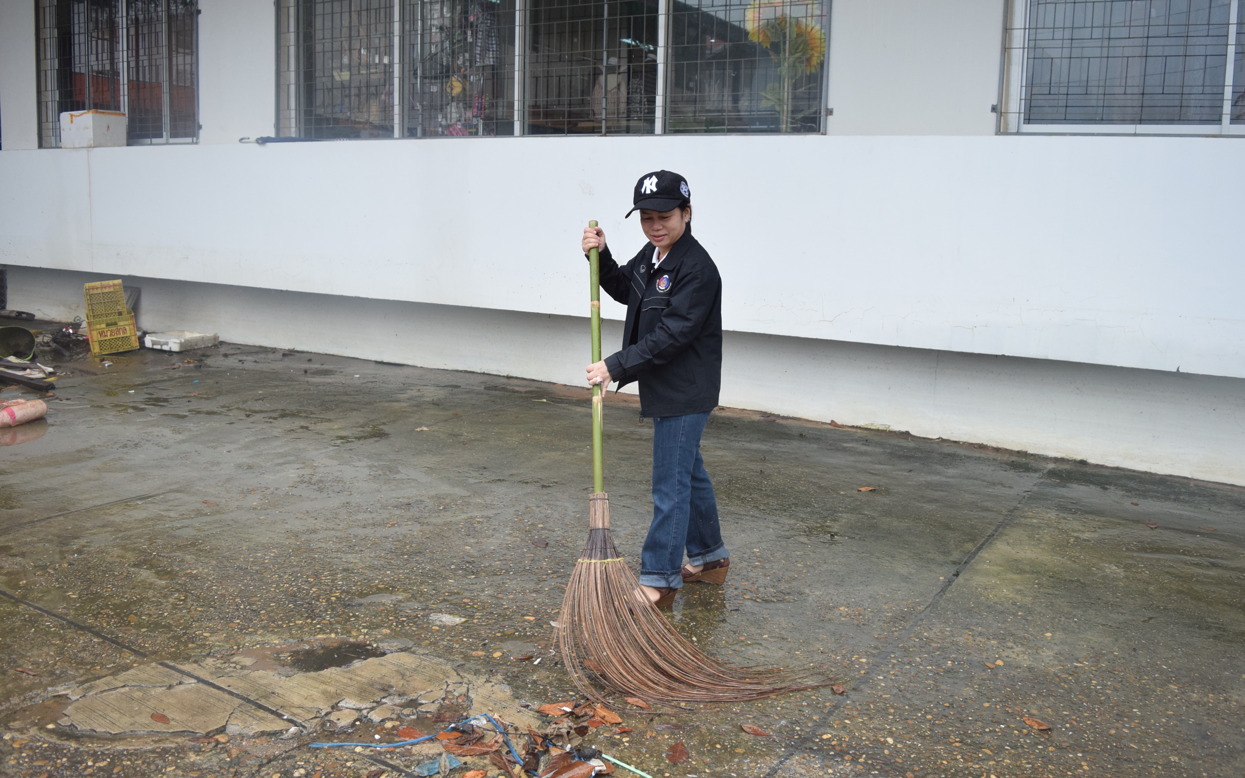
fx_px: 984
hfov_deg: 64.6
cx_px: 648
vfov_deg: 43.1
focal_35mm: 29
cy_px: 352
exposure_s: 1/1000
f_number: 3.5
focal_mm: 18
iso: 800
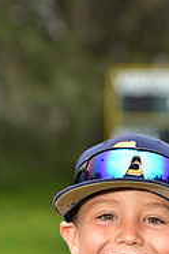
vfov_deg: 4.4
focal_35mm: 469
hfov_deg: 2.9
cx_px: 138
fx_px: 3302
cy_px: 393
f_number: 5.6
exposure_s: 1/250
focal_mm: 150
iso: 400
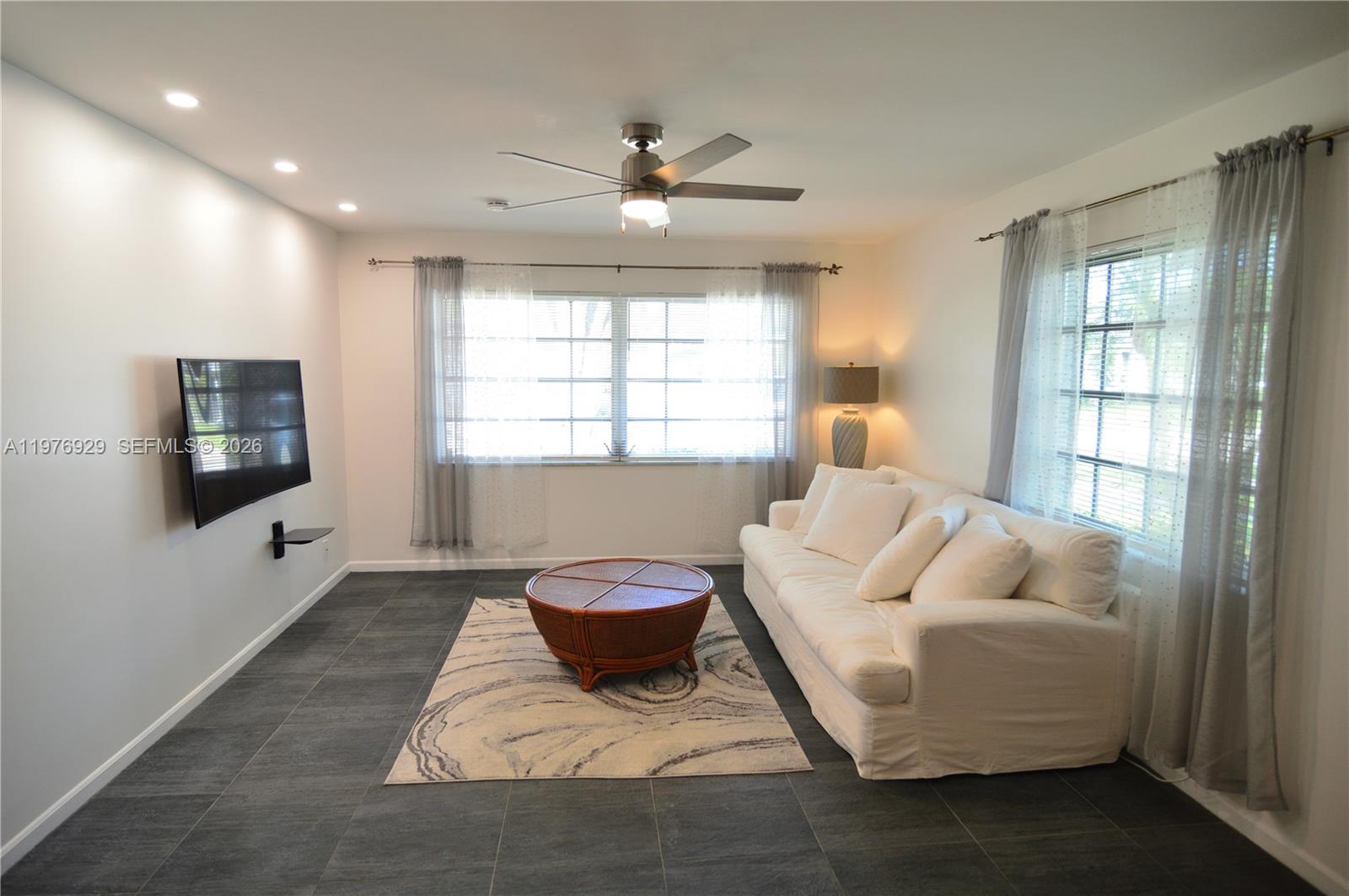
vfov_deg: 67.3
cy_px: 448
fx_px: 674
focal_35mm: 18
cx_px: 674
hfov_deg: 90.1
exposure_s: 1/50
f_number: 4
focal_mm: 12
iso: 400
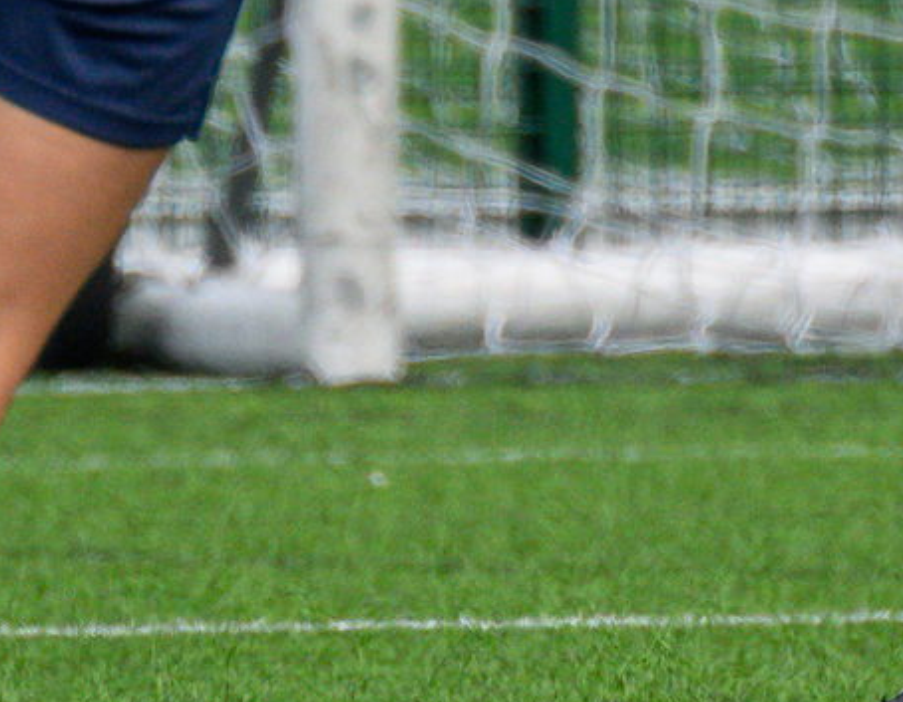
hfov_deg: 0.5
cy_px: -944
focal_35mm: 3598
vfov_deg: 0.4
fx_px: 95113
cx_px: 1295
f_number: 5.6
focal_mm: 400
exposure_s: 1/1600
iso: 560
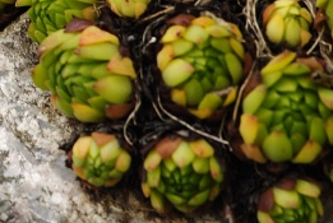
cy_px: -33
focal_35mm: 391
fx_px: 3619
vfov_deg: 3.5
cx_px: -166
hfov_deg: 5.2
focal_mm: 85
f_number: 8
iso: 100
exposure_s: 1/80
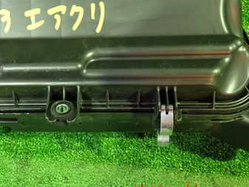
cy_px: 35
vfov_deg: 25.2
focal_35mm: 57
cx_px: 86
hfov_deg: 33.5
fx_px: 410
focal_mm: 5.79
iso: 800
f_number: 2.4
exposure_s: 1/25
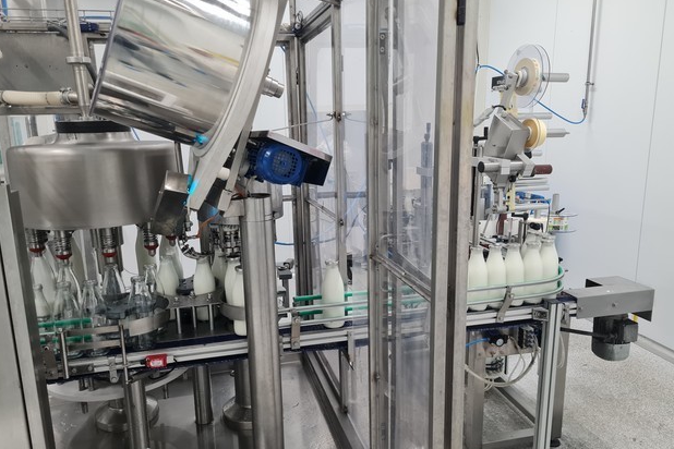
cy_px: 231
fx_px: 524
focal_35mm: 28
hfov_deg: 65.5
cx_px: 326
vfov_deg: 46.4
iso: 200
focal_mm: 5.4
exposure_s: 1/100
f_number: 1.8
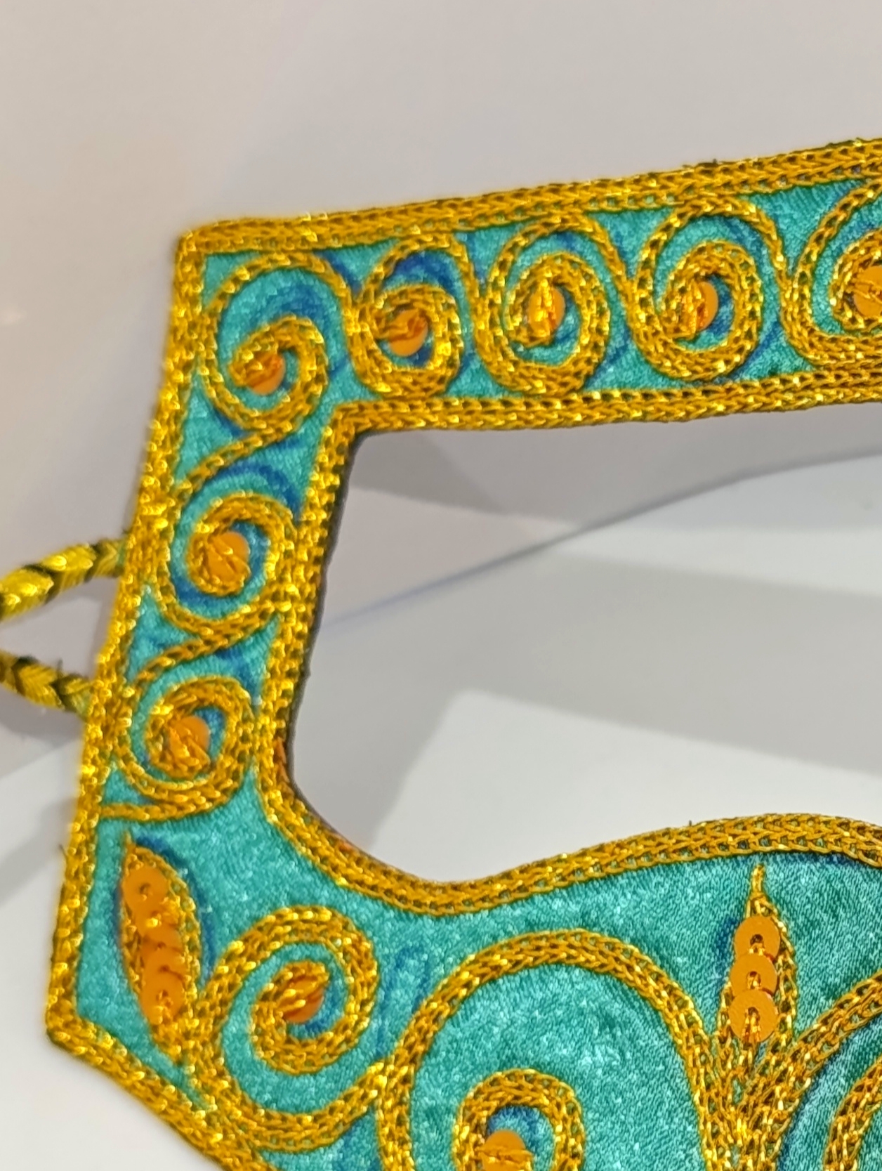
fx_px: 3895
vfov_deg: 17.1
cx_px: 1000
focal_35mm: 115
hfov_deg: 12.7
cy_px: 658
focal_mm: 6.11
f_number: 1.65
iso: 698
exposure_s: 1/100
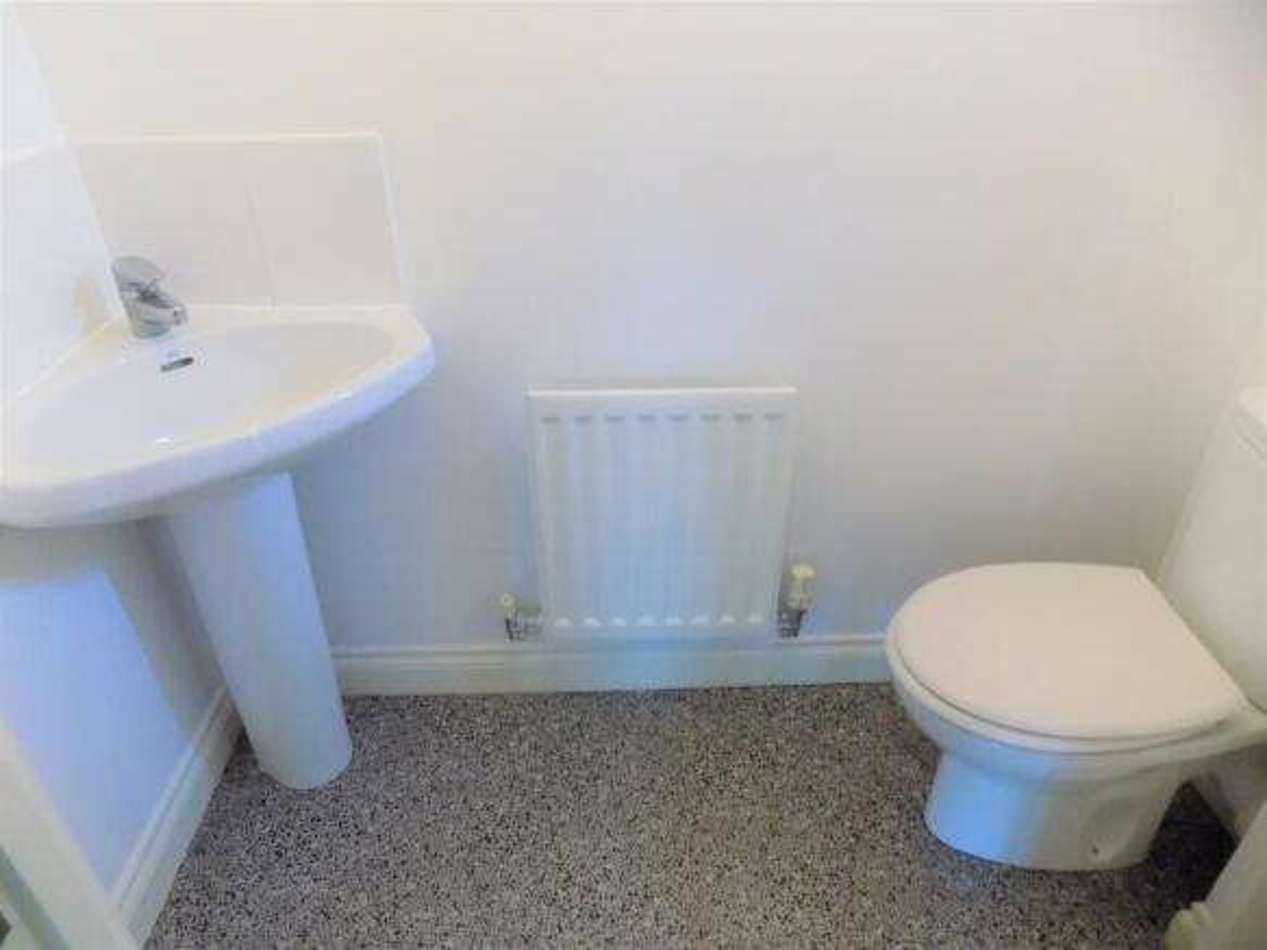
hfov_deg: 73.9
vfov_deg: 58.9
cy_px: 475
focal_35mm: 23
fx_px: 842
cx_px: 634
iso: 400
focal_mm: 4
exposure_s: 1/15
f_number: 3.1
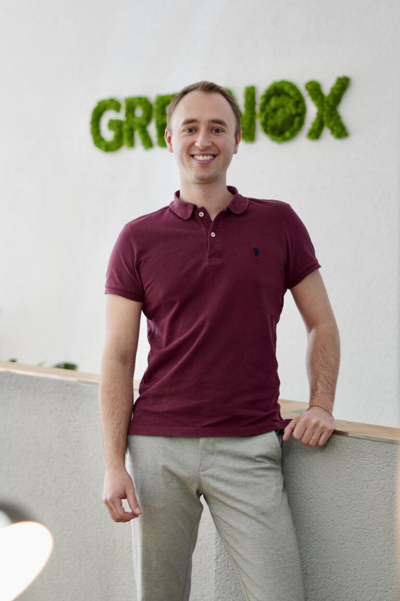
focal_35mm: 75
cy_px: 300
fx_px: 1250
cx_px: 200
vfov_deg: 27.0
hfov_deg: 18.2
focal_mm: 50
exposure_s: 1/80
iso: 200
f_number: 2
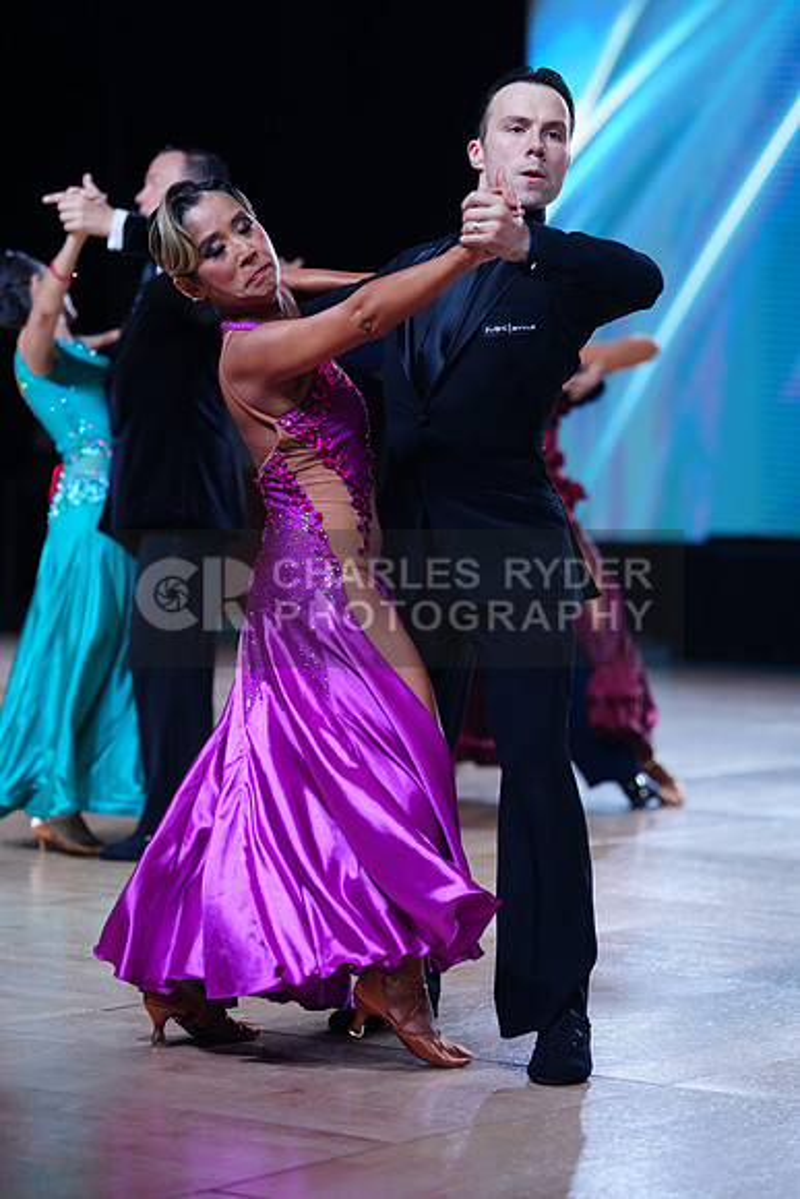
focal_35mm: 108
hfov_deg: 12.7
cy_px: 600
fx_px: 3598
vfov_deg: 18.9
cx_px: 400
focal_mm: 108
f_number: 2.8
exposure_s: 1/500
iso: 500
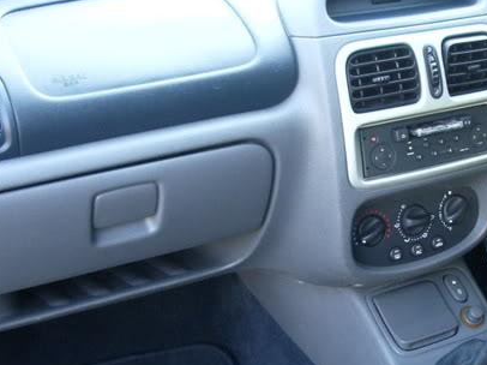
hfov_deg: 27.4
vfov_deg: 21.2
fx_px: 970
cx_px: 414
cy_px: 262
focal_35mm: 69
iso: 200
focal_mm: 5.8
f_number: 2.6
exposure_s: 1/30
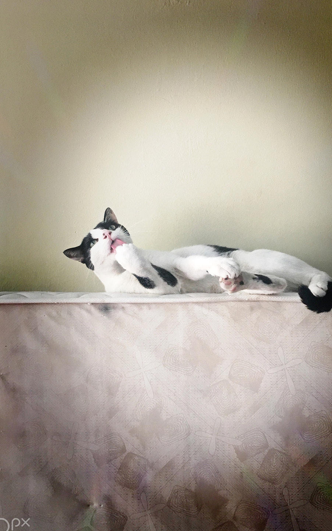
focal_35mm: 34
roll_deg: -2.4
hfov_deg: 37.3
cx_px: 159
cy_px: 281
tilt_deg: -9.1
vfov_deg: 56.7
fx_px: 492
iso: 40
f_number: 2.2
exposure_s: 1/30
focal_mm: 4.15
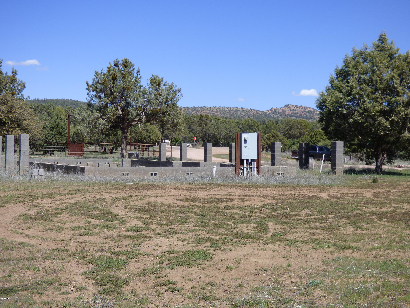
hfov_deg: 33.2
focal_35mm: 58
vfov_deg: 25.2
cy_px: 154
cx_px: 205
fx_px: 687
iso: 100
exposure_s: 1/800
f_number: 4.1
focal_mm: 10.34
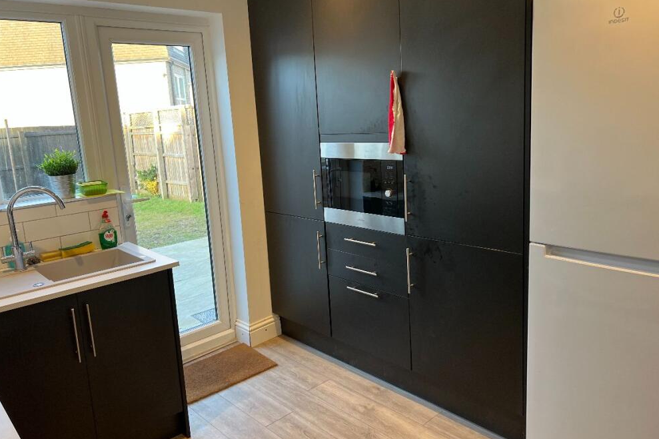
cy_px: 209
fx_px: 512
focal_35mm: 28
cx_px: 322
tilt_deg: -10.4
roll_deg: +4.4
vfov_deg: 46.4
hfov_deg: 65.5
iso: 100
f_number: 1.5
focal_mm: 5.7
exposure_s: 1/100
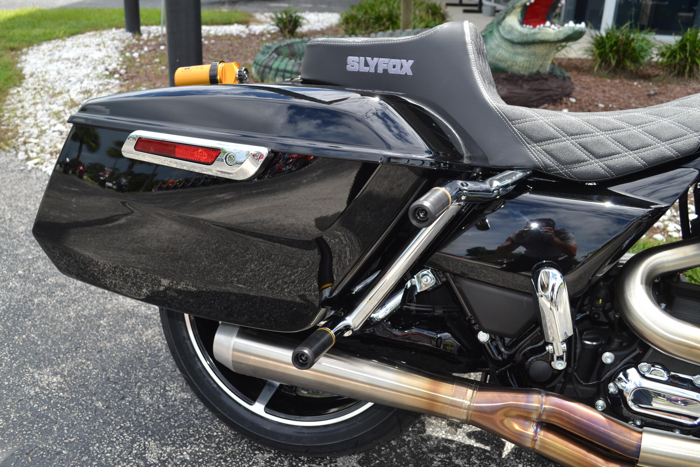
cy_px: 234
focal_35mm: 36
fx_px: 700
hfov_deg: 53.1
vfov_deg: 36.9
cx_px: 350
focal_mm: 24
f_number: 6.3
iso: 100
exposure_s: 1/200
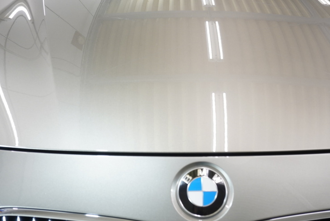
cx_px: 196
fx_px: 358
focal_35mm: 39
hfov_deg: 49.3
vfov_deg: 34.2
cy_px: 105
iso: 250
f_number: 7.1
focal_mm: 20
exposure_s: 1/10
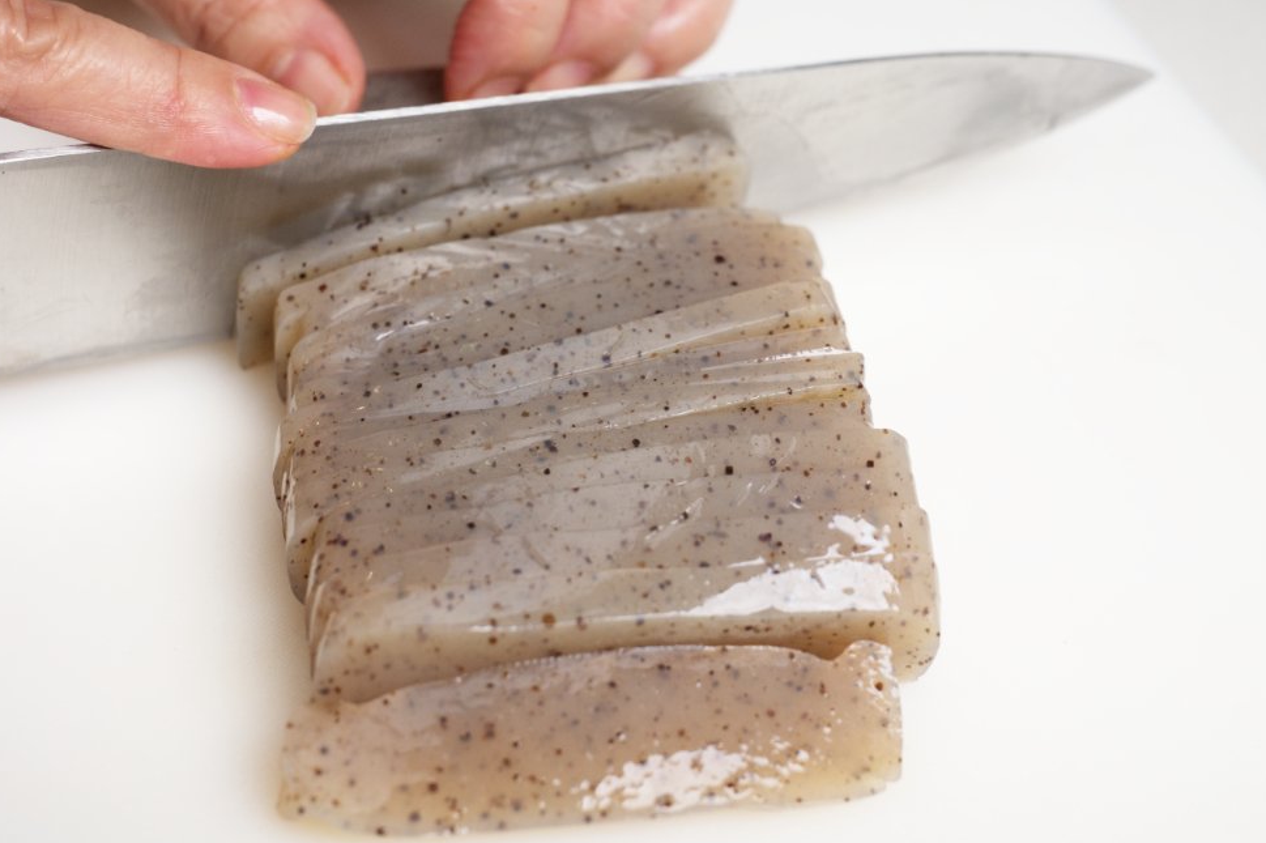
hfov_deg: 26.0
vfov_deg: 17.5
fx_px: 2741
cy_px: 331
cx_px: 686
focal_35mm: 78
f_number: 8
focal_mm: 63
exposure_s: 1/1600
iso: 1000
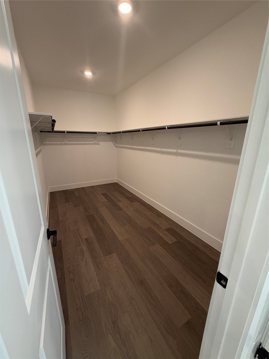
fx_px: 145
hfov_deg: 85.7
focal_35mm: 14
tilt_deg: -14.7
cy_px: 180
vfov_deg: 102.1
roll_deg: -1.8
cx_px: 134
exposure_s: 1/120
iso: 320
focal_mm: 2.22
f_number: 2.2
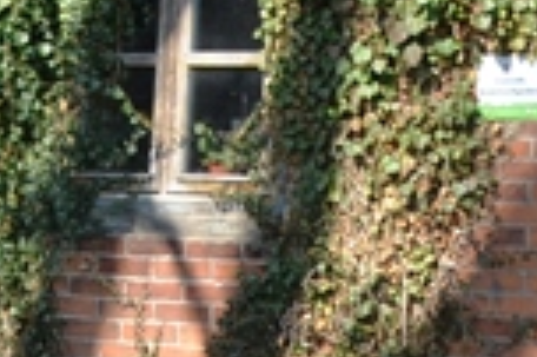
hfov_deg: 8.1
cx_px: -18
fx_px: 3760
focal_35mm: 252
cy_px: -527
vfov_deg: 5.2
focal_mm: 25
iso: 200
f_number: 7.1
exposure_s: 1/200
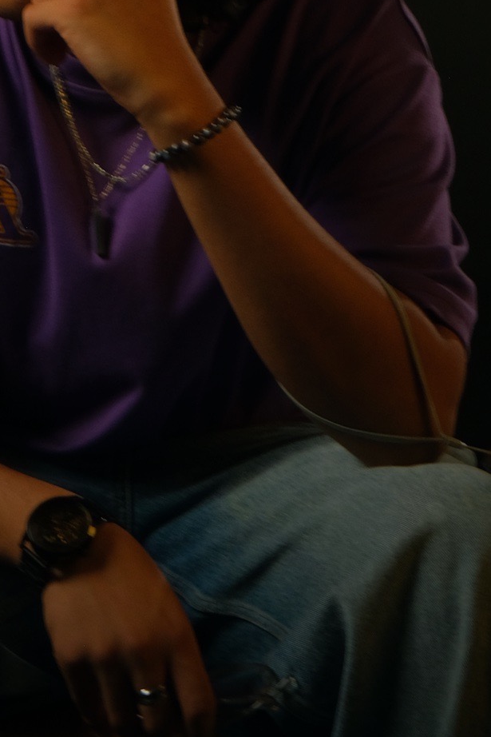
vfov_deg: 11.5
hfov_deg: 7.7
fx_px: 3619
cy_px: -9
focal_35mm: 177
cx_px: 96
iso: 640
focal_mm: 45
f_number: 5.6
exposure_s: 1/30
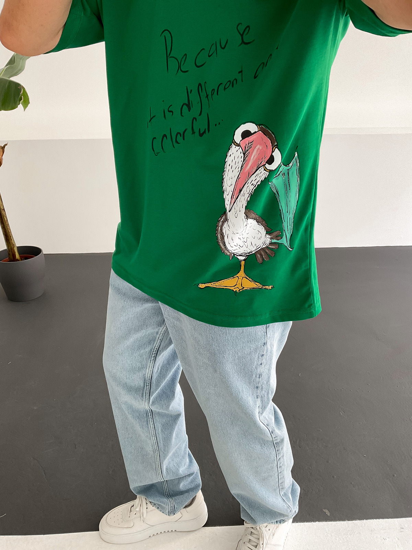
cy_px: 275
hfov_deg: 48.2
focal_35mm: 29
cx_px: 206
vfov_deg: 61.7
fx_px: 460
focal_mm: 3
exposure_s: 1/120
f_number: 1.8
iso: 64
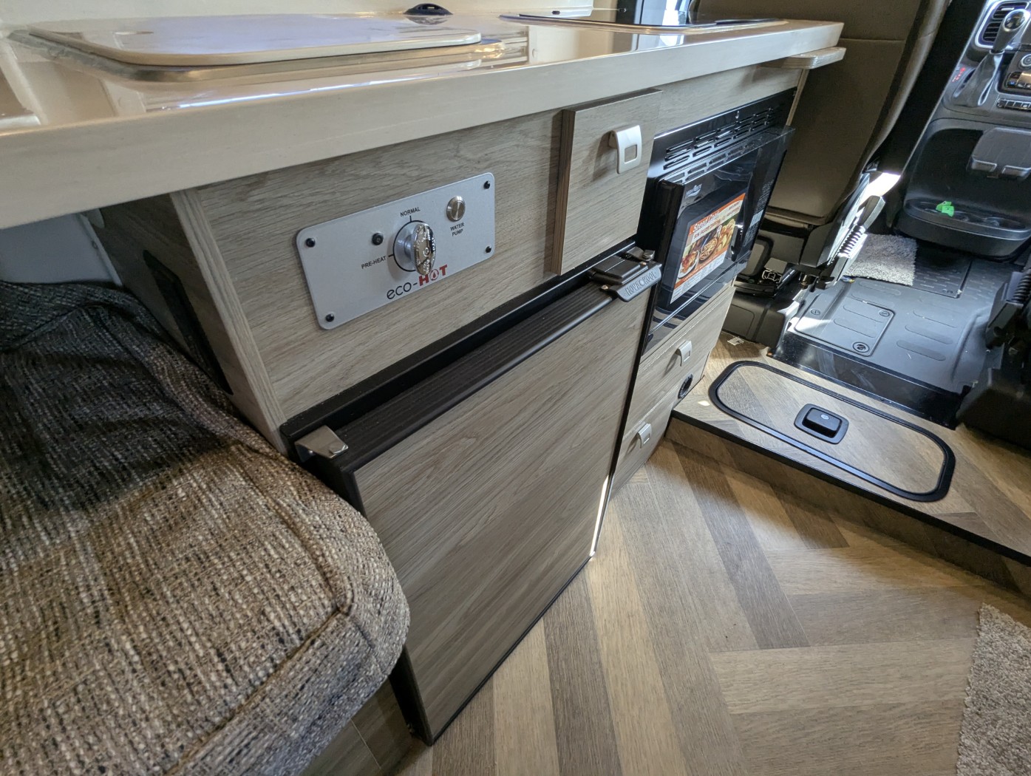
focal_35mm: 16
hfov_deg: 94.4
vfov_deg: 78.2
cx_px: 516
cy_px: 388
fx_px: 477
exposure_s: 1/179
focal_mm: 2.35
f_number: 2.2
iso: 176
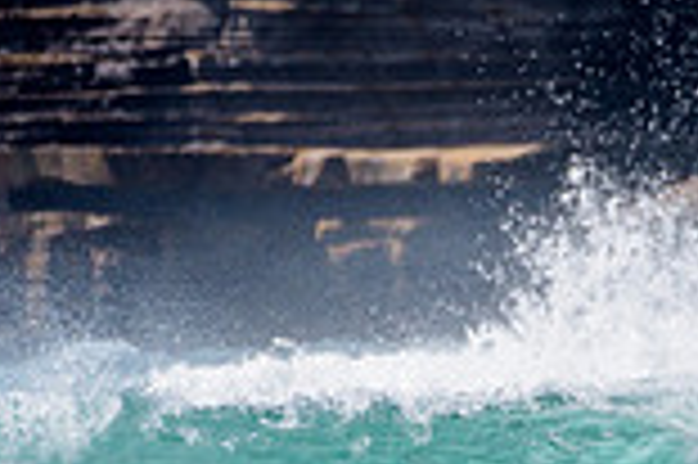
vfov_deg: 0.6
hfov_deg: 0.9
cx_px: 882
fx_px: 44411
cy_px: 451
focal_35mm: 2293
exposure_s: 1/2000
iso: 125
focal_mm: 500
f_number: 5.6
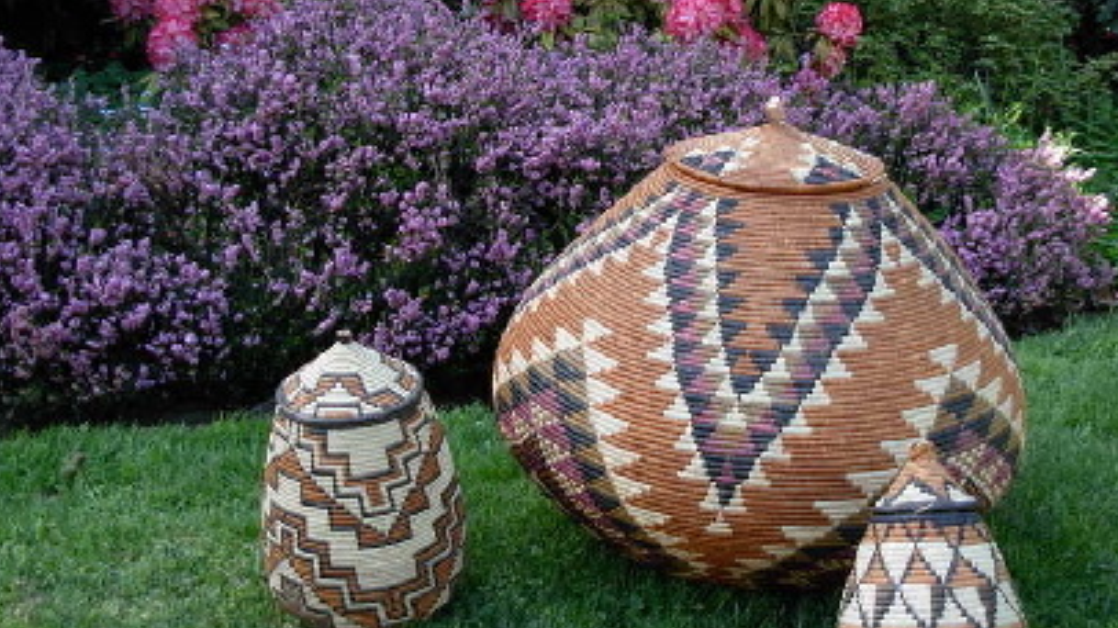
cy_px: 295
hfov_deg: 42.1
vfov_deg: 24.4
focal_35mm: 49
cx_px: 548
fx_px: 1452
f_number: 2.9
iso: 79
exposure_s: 1/124
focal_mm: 6.3
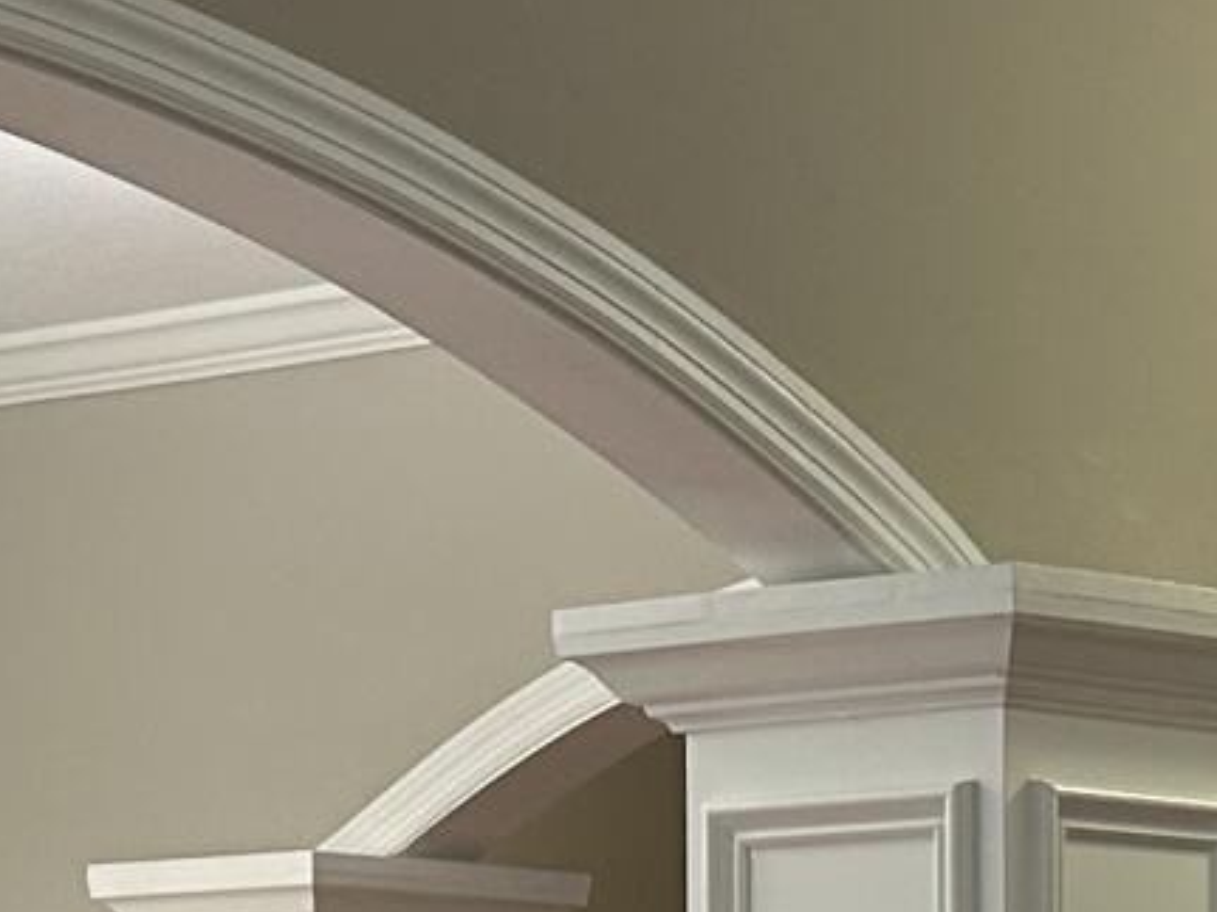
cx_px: 1096
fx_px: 5870
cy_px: 1211
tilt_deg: -0.4
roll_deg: +0.1
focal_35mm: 167
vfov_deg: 8.7
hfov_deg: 11.8
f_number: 1.78
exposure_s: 1/60
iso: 160
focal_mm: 6.86
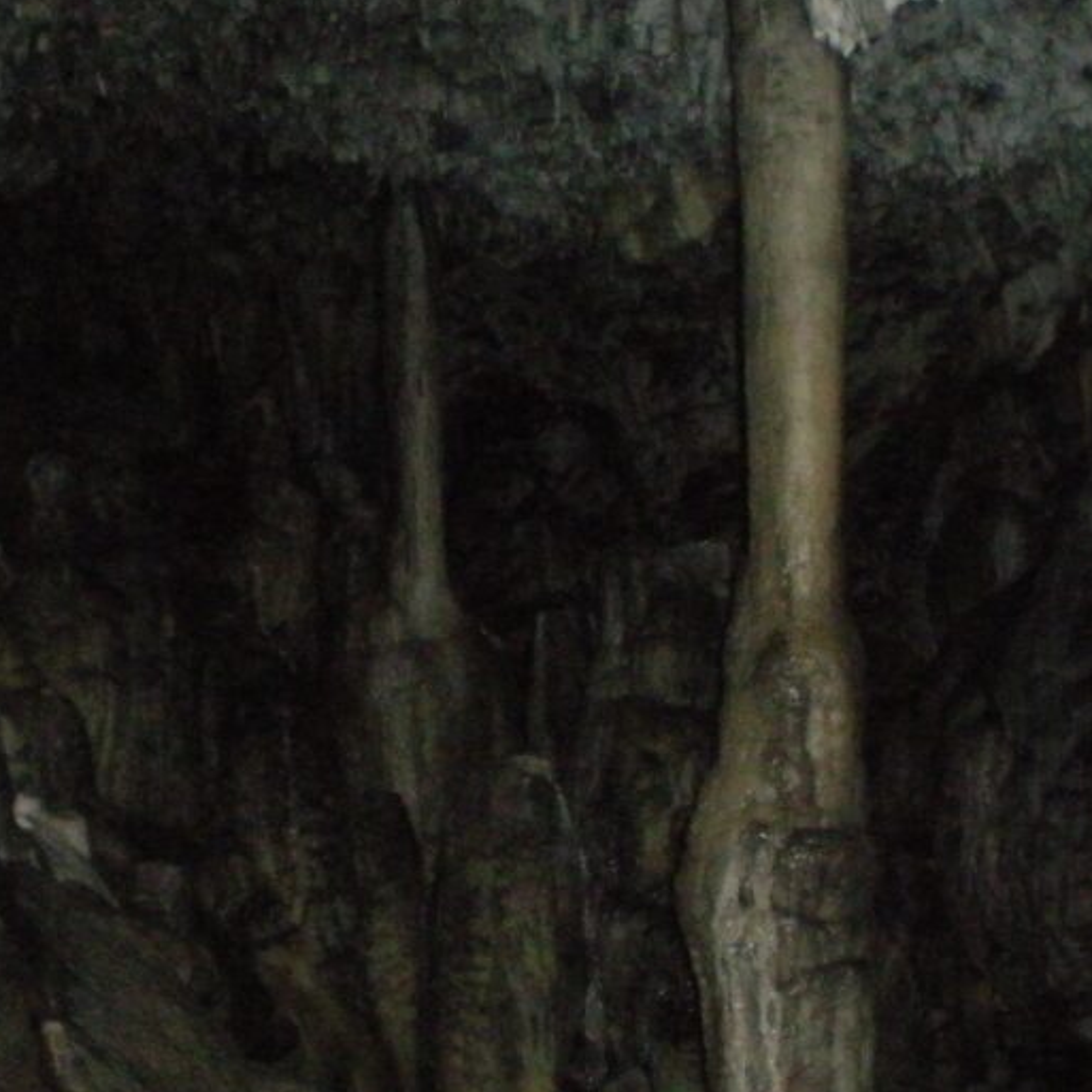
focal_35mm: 67
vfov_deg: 25.7
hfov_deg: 25.7
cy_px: 668
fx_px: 2391
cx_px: 636
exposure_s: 1/60
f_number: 3.1
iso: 800
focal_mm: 6.3
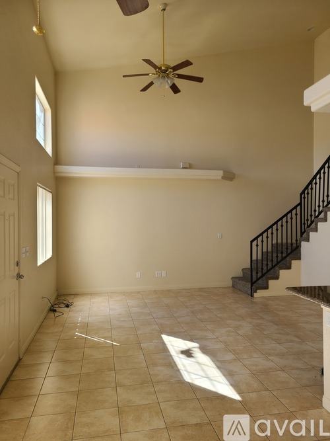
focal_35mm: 26
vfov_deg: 67.3
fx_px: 331
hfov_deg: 53.0
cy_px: 220
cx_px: 165
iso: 40
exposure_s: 1/172
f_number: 1.8
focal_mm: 5.4
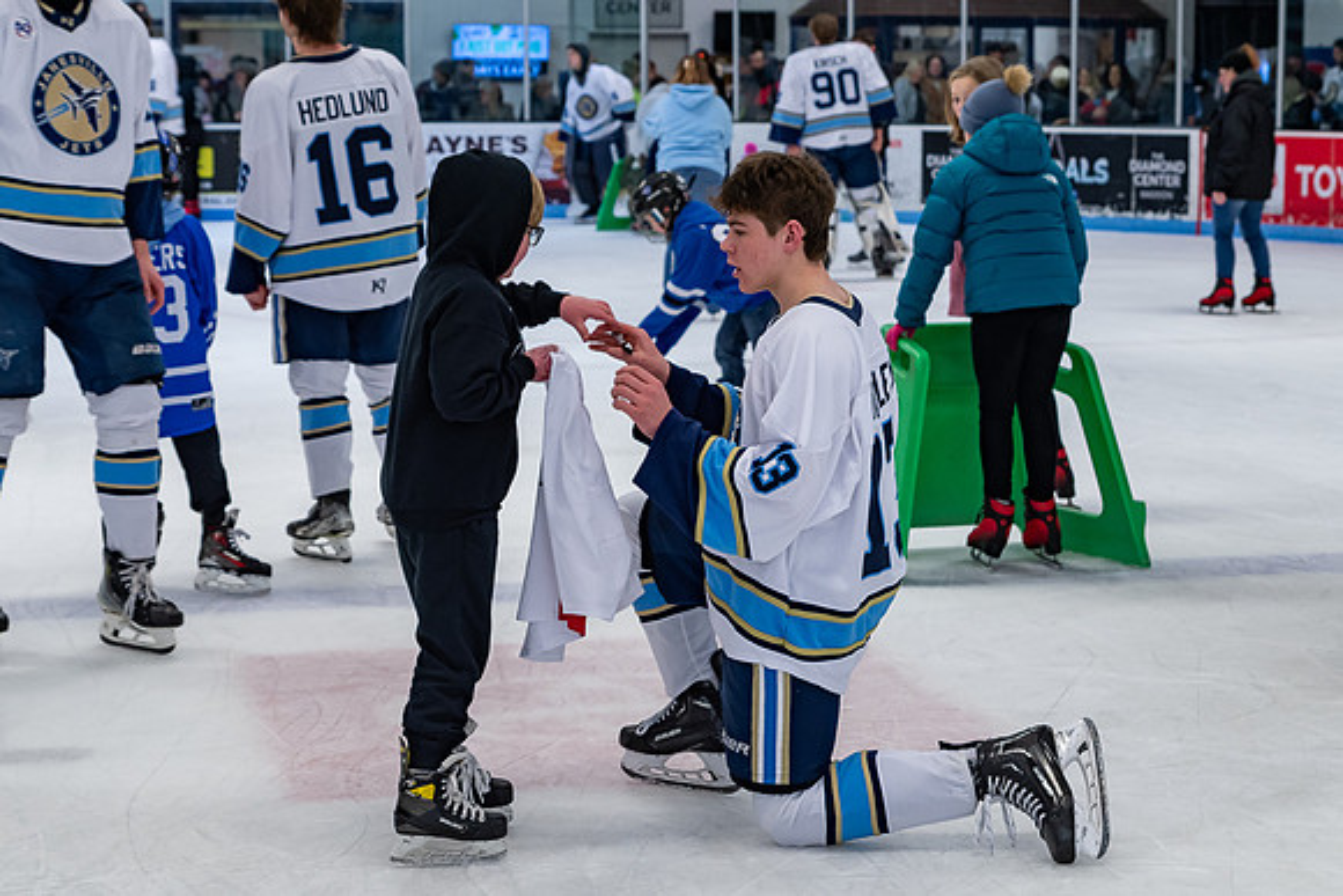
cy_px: 412
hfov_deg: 24.2
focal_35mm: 84
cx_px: 675
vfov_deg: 16.3
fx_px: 3136
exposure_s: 1/250
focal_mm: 48
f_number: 4
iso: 400
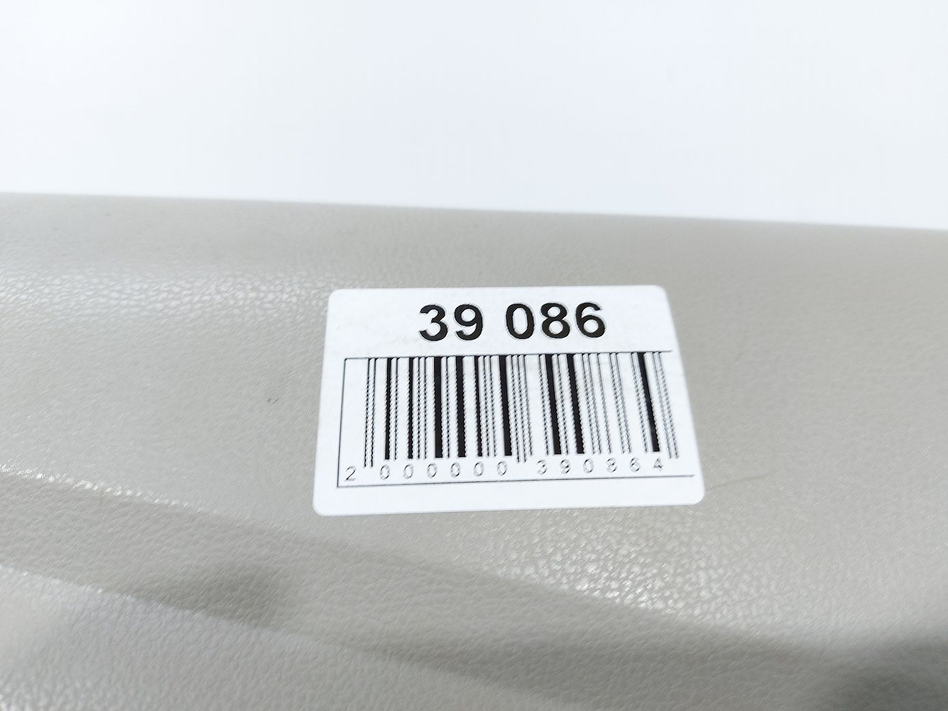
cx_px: 474
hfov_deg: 71.6
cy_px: 356
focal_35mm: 24
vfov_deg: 56.8
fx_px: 657
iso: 80
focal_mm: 5.23
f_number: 1.8
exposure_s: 1/50
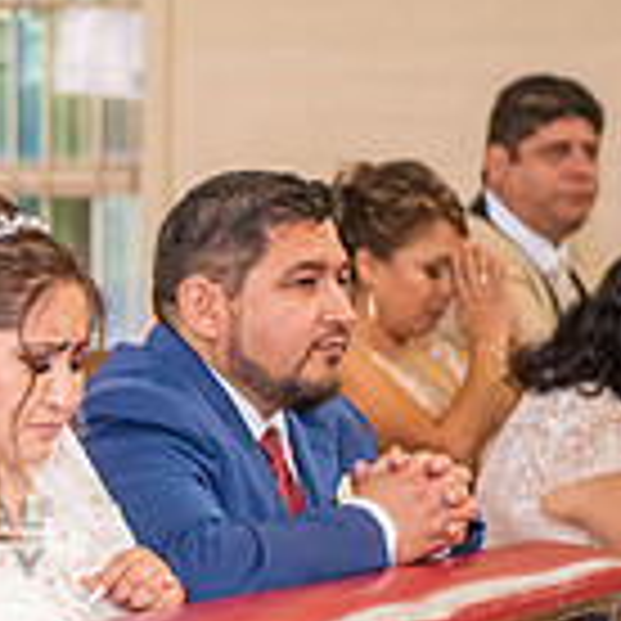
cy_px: 502
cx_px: -297
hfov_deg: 6.9
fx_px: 5074
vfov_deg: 7.0
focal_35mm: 250
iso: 2000
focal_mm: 70
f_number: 2.8
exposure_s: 1/160
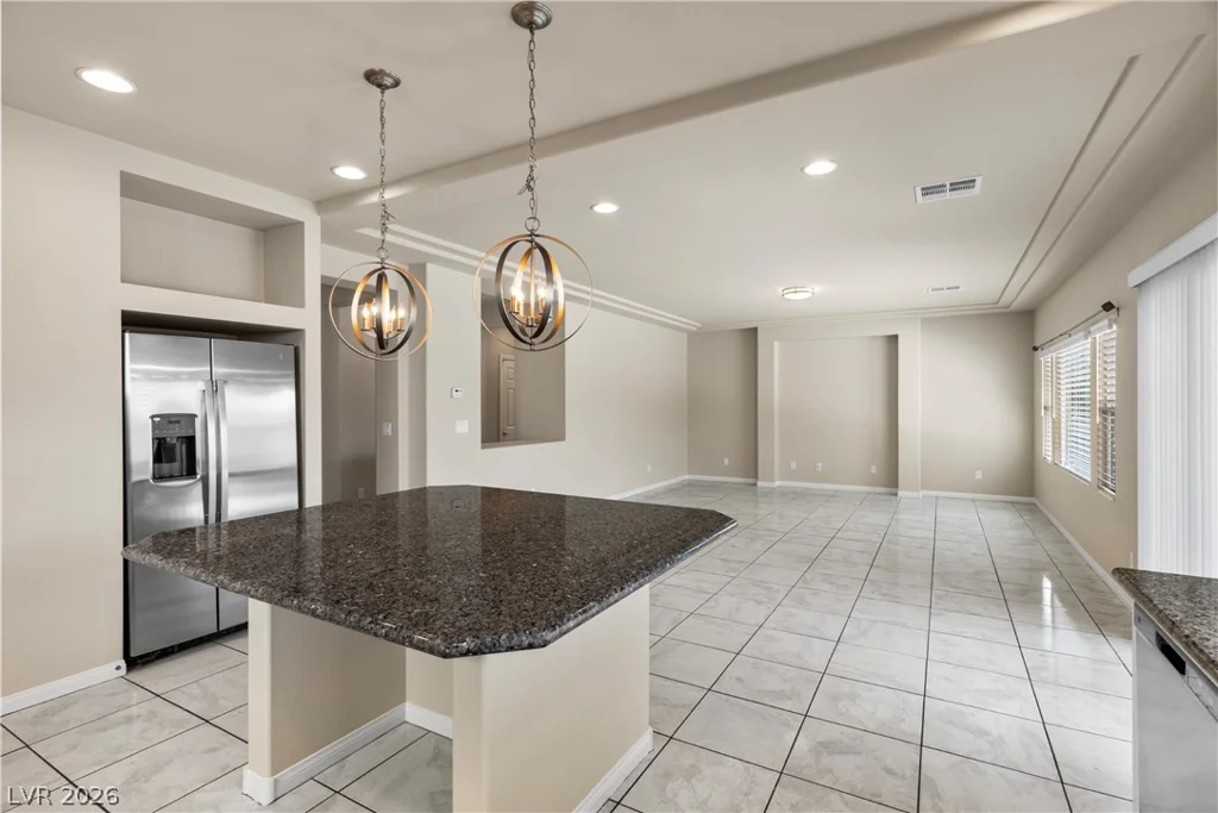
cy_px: 406
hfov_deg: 93.3
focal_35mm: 17
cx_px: 609
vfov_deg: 70.5
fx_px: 575
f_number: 8
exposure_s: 1/125
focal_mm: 17
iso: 400
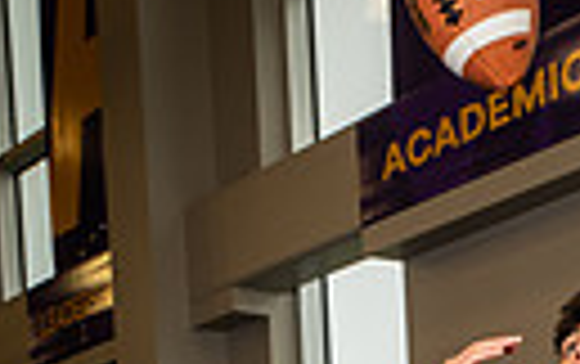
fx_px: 1963
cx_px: 589
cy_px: 903
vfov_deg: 9.4
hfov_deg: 16.4
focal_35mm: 124
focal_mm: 35
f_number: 5.6
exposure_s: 1/250
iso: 500
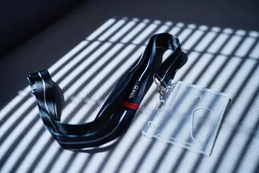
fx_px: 417
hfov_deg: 34.5
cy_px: 86
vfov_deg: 23.4
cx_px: 130
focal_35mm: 58
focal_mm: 58
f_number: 4
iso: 125
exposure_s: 1/200
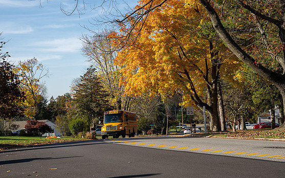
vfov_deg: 18.9
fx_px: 536
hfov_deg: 29.8
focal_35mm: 69
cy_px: 90
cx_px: 140
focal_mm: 65
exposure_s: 1/640
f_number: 5
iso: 125
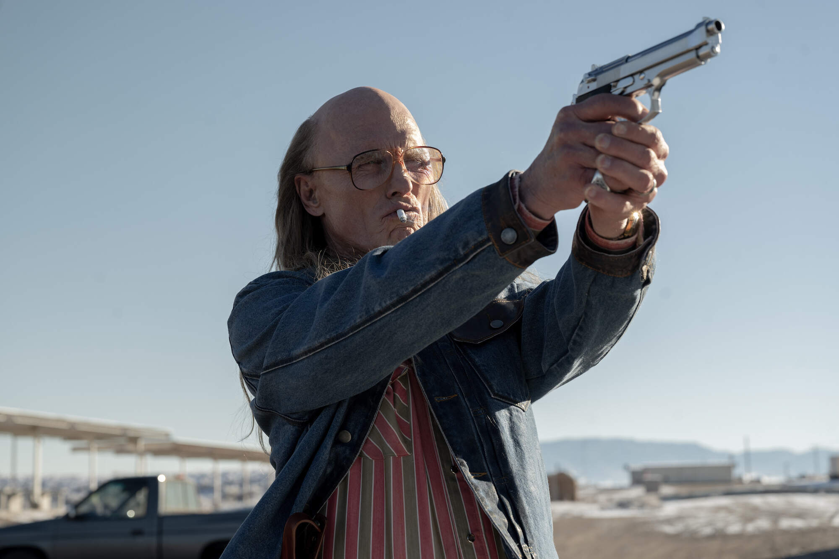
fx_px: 1398
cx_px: 420
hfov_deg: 33.4
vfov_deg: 22.6
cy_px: 280
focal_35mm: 60
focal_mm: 60
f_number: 5.6
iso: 200
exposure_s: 1/320
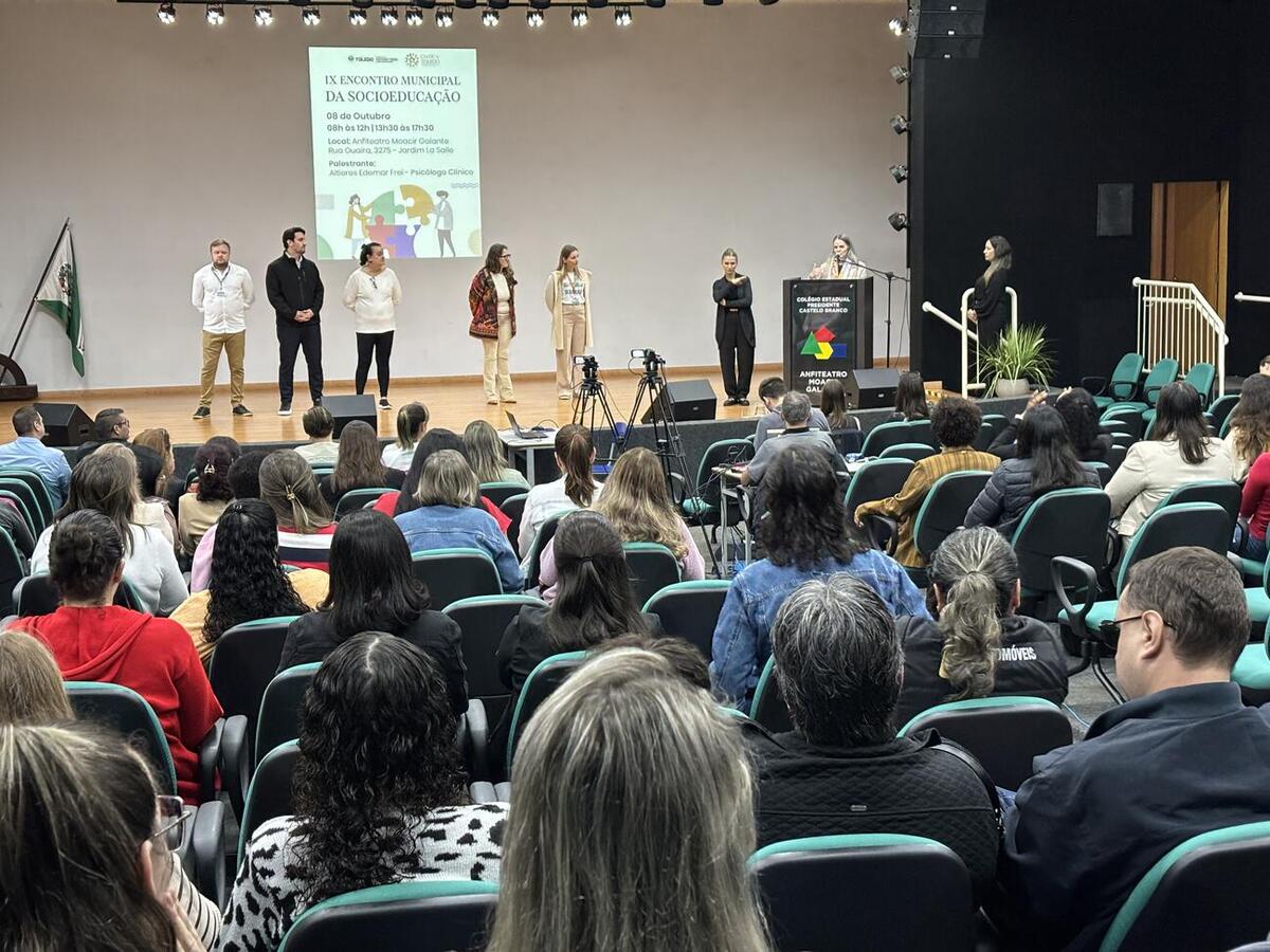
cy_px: 476
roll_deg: +1.4
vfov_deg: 28.0
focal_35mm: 52
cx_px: 635
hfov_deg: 36.8
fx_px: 1908
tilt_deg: -7.8
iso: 320
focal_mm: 5.96
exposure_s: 1/40
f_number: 1.6
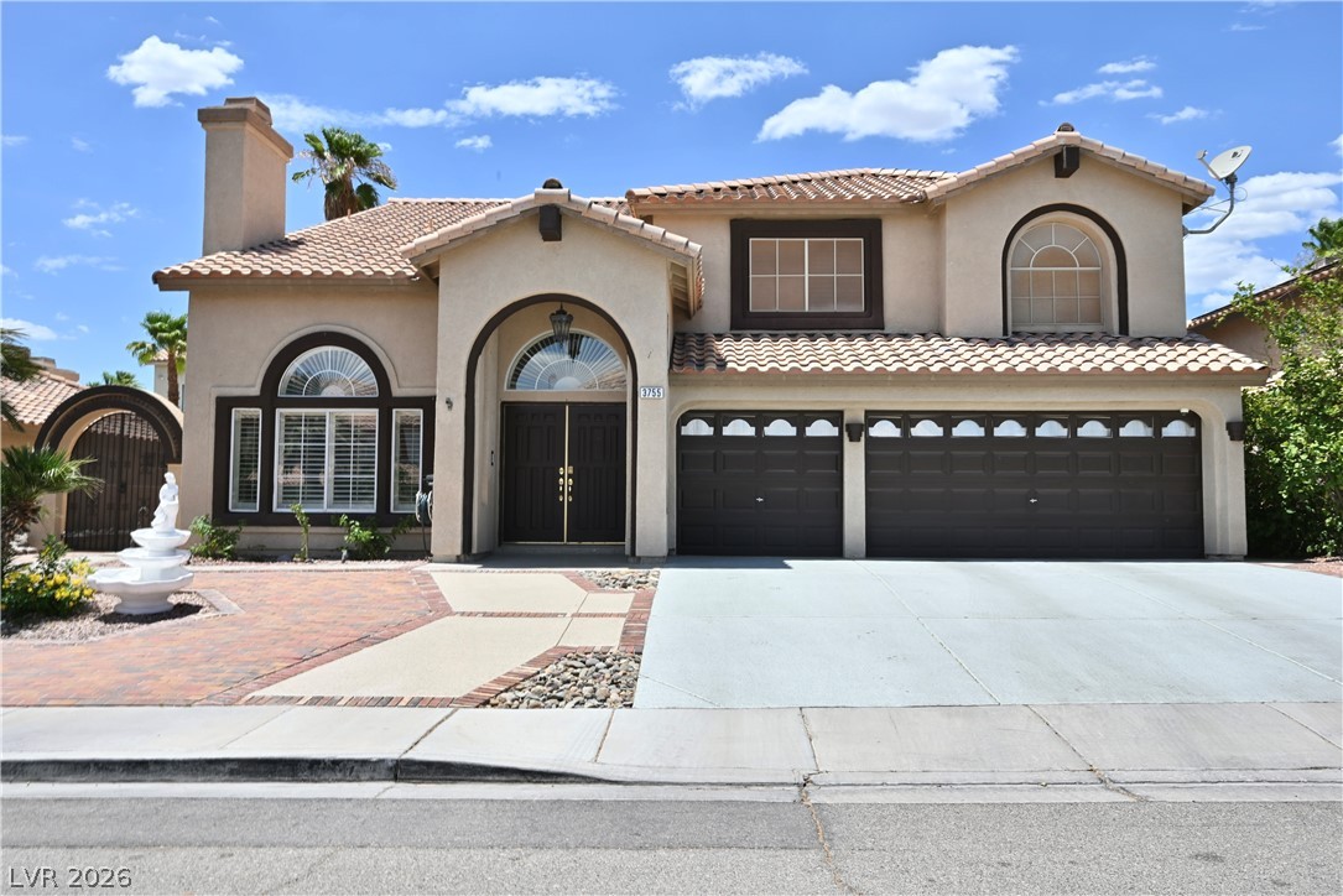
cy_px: 448
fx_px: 951
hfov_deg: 70.4
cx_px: 672
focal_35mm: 26
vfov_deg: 50.4
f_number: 20
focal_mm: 25.5
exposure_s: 1/60
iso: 125
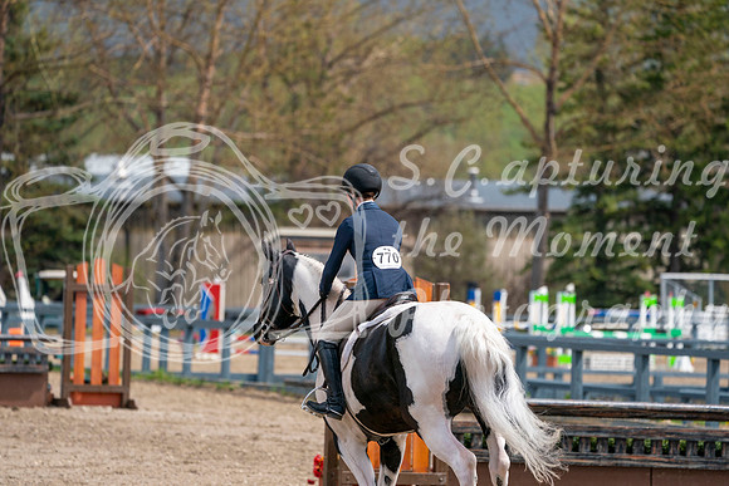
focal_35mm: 244
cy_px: 243
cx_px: 364
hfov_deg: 8.4
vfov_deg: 5.6
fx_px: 4942
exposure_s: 1/1250
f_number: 5.6
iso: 500
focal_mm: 244
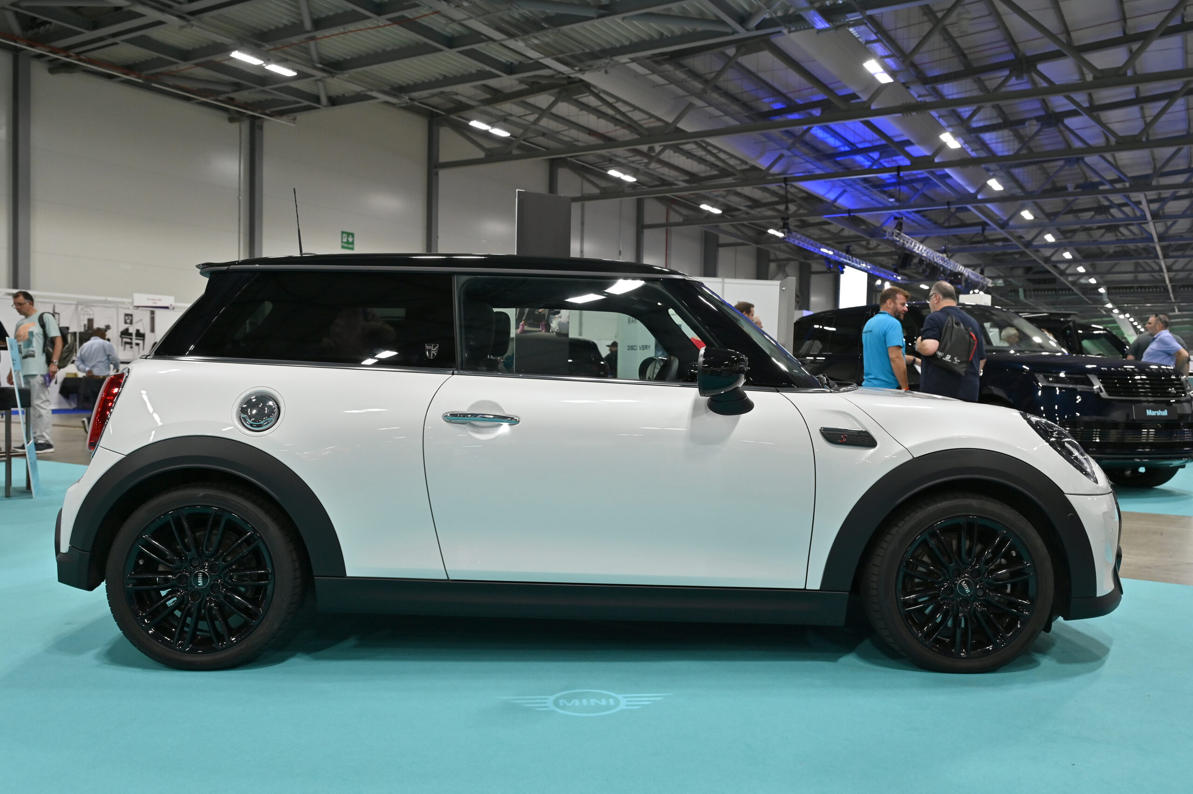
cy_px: 397
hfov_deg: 63.7
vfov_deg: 44.9
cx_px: 596
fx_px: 960
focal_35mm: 29
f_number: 4.5
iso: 800
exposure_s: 1/50
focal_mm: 29
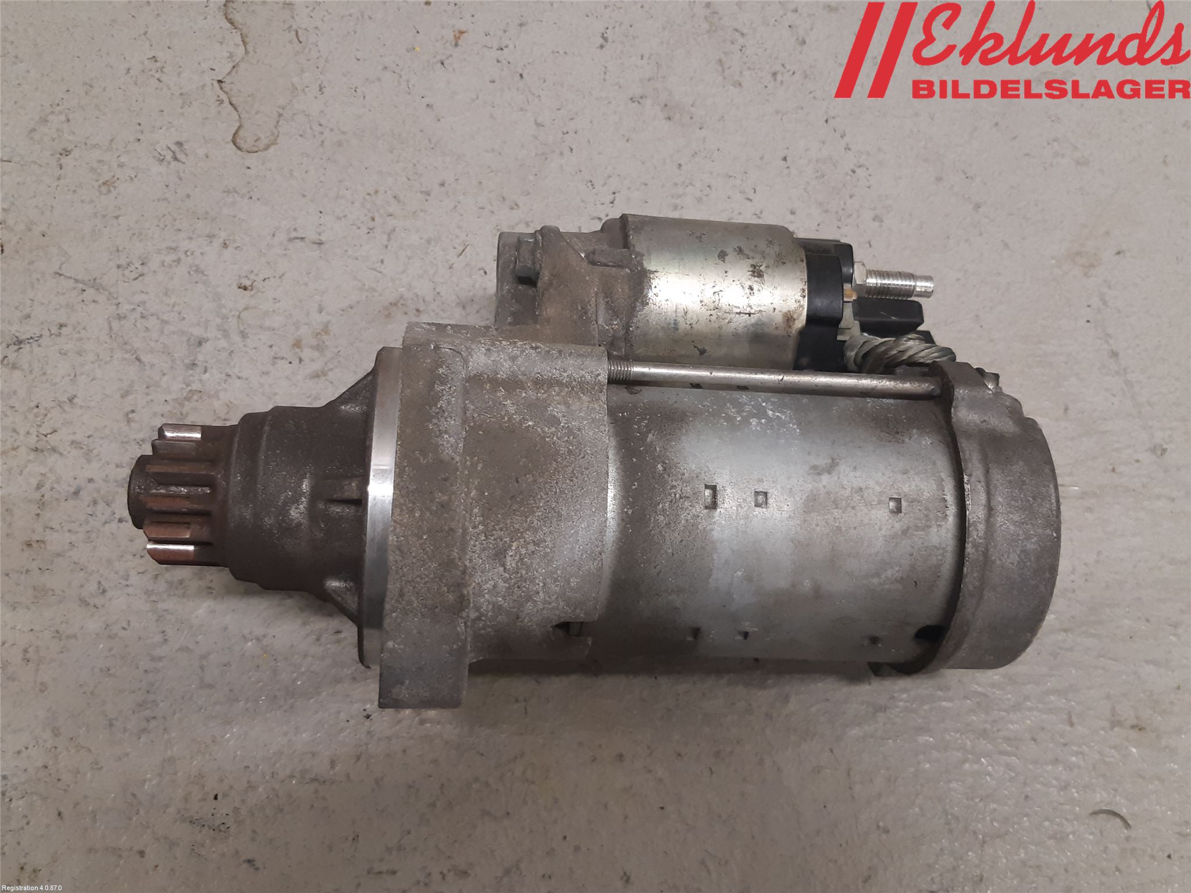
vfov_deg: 53.1
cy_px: 446
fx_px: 895
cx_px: 596
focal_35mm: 26
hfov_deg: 67.3
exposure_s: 1/50
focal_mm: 3.93
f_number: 1.7
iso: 125
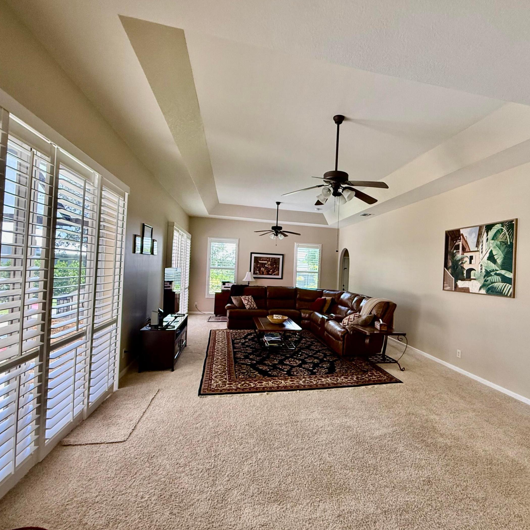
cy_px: 267
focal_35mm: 17
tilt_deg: +0.9
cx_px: 303
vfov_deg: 84.0
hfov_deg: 83.4
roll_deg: -2.9
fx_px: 294
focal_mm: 2.22
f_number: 2.2
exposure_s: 1/120
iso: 320
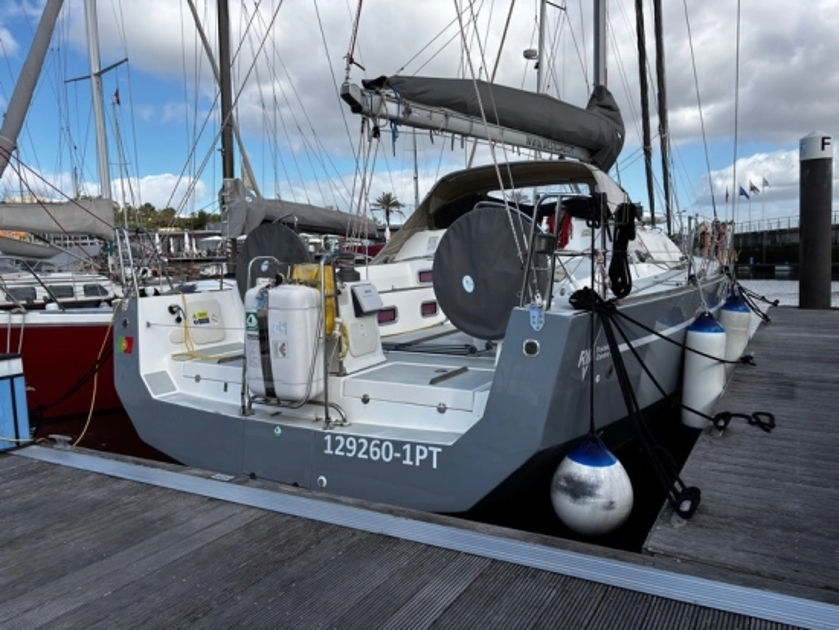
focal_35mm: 26
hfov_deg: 67.3
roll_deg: +2.3
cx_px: 420
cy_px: 315
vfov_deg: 53.1
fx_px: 630
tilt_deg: -4.1
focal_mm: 5.96
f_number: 1.6
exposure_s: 1/3205
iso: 50
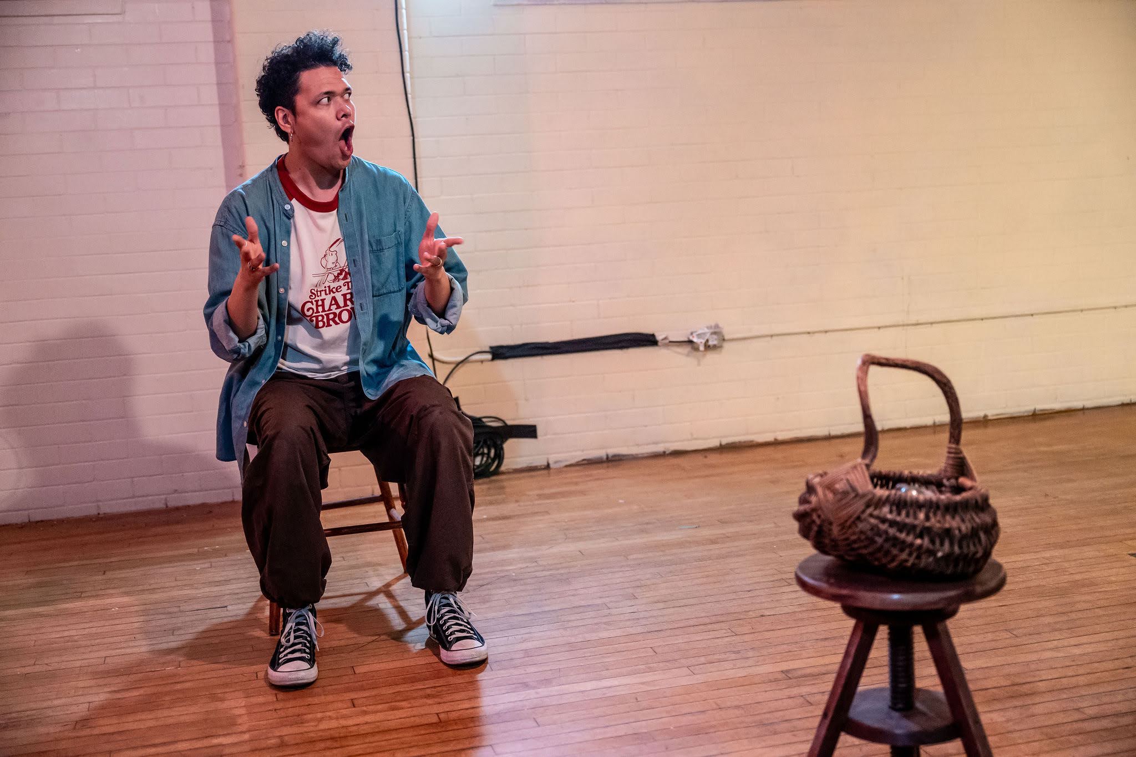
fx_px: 1388
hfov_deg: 44.5
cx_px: 568
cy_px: 378
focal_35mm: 44
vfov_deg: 30.5
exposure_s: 1/50
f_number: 2.8
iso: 8000
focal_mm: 44
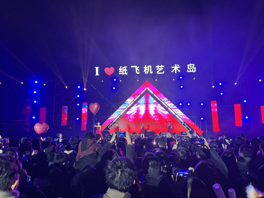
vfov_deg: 56.8
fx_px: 183
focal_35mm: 24
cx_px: 132
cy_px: 99
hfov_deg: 71.6
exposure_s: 1/120
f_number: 1.78
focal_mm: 6.76
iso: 200
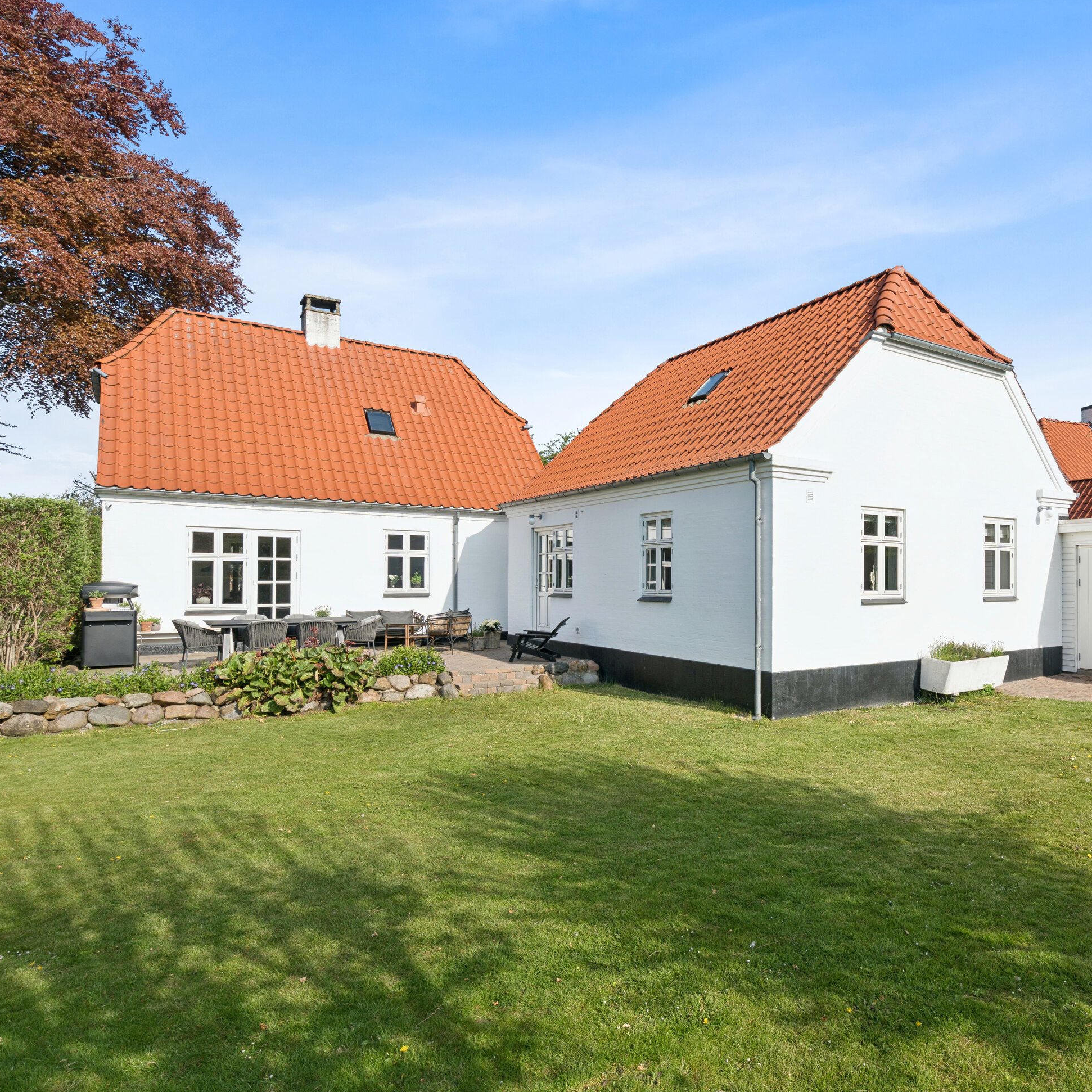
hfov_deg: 69.8
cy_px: 555
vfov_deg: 72.1
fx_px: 749
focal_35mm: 21
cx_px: 741
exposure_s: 1/200
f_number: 10
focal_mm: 16
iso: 125
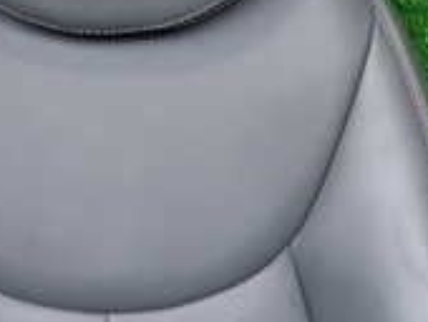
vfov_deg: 16.7
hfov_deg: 21.7
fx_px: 1090
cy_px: 249
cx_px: 33
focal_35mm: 88
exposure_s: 1/40
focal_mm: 4.5
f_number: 2
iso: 200
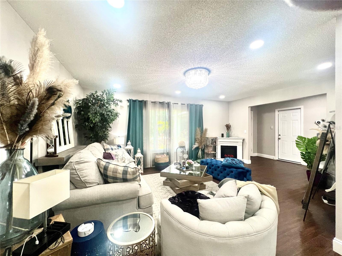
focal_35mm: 13
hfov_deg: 106.2
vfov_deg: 89.9
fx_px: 128
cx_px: 171
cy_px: 128
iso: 125
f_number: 1.8
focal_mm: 1.57
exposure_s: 1/120
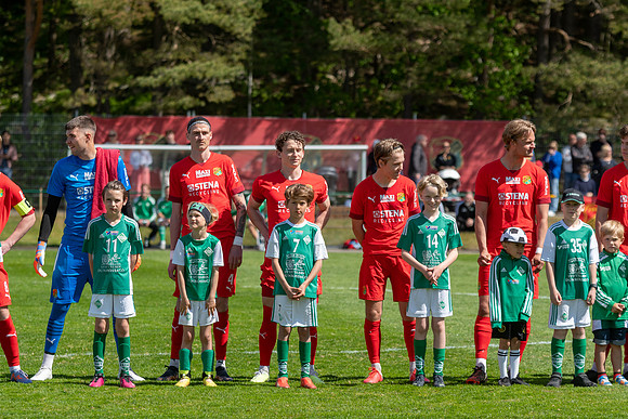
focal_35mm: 214
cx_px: 314
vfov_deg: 6.4
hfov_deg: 9.6
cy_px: 210
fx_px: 3726
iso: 200
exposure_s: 1/1600
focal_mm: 140
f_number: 4
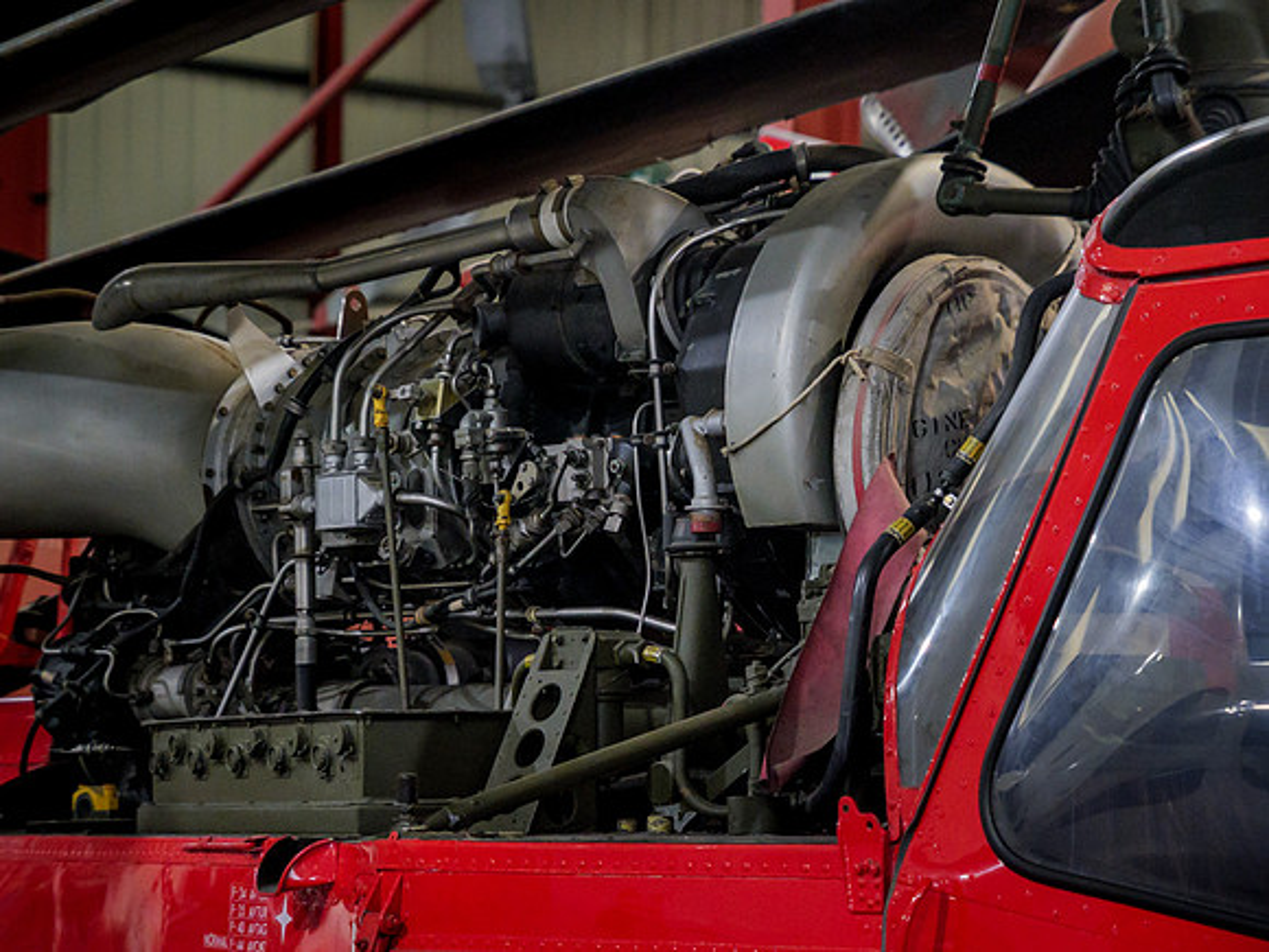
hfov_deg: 17.0
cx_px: 573
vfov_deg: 12.8
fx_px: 4251
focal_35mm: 116
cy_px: 433
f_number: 4
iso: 2000
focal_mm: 52
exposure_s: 1/60
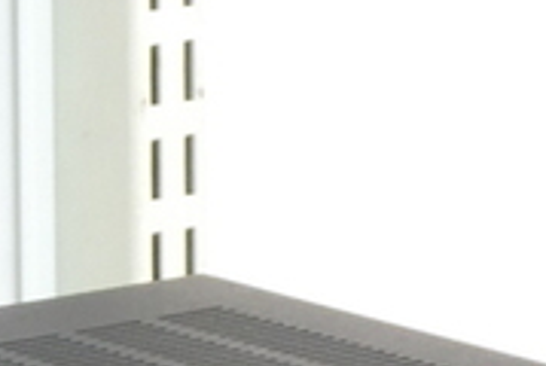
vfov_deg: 1.8
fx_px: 11409
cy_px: 927
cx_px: 149
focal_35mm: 751
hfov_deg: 2.7
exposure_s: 1/6
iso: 200
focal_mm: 24.2
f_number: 5.3
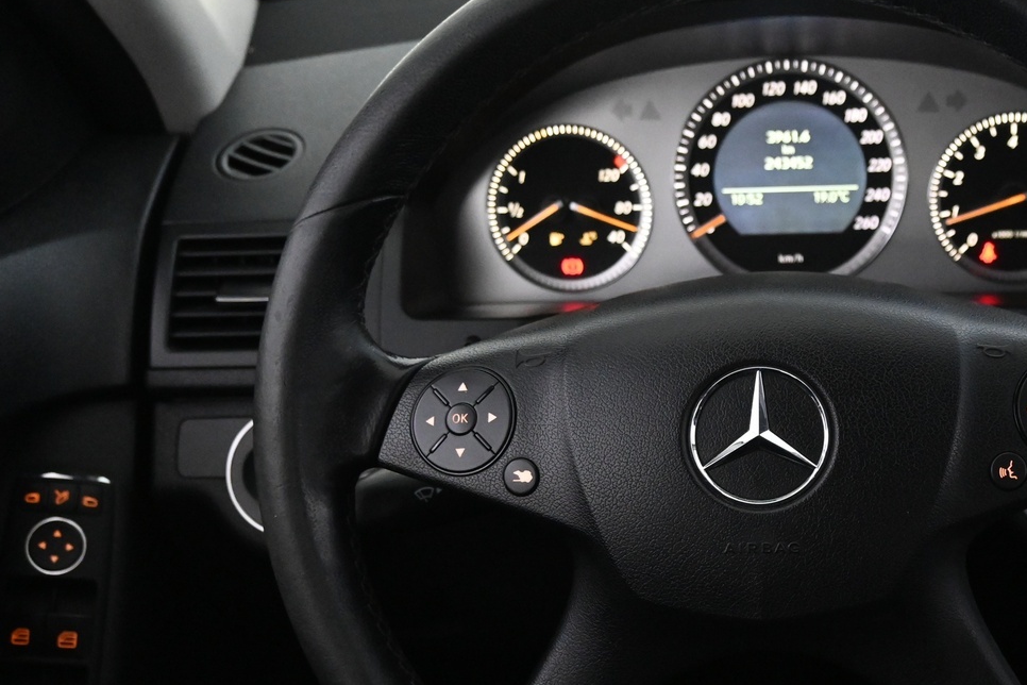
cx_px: 725
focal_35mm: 53
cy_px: 461
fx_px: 1507
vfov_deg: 25.4
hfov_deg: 37.0
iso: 4000
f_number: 4
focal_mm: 21
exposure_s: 1/30
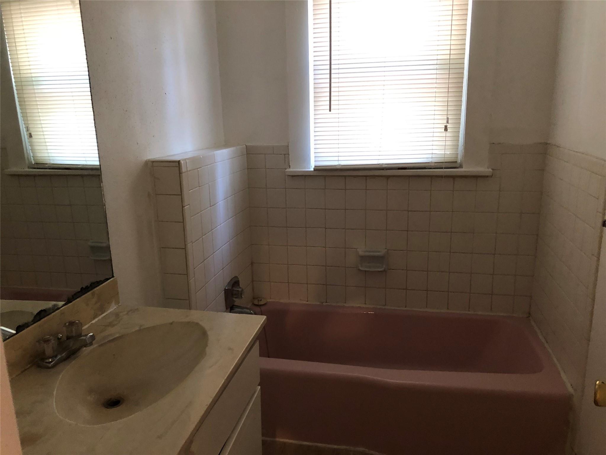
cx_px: 303
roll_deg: +1.1
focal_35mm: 28
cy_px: 228
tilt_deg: -13.2
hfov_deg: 63.4
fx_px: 490
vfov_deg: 49.7
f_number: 1.8
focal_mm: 3.99
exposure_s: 1/13
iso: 100
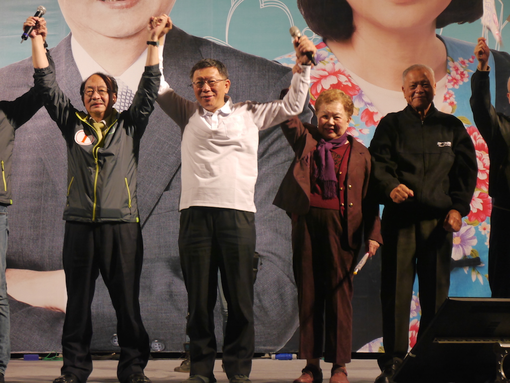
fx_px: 1238
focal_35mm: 84
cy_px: 192
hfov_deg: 23.3
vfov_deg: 17.6
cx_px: 255
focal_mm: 42
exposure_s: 1/80
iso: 640
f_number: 5.6
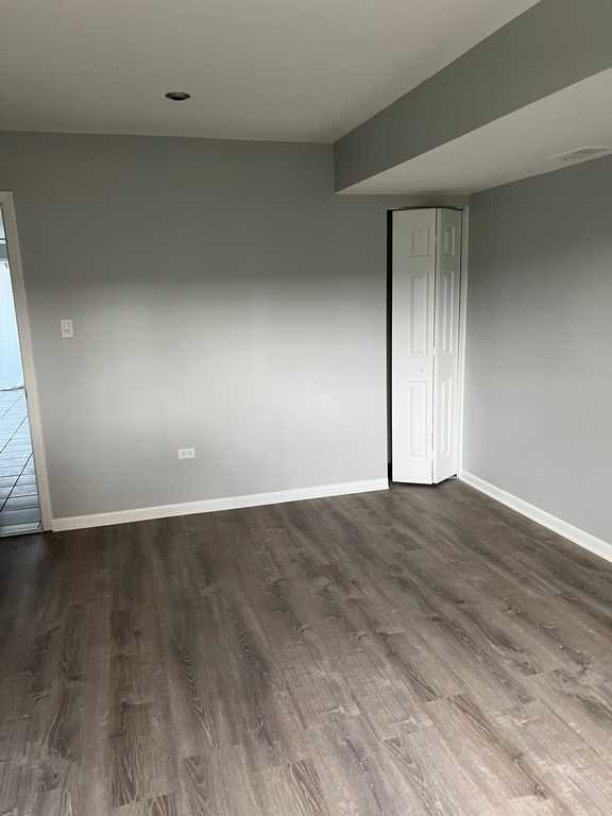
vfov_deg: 67.3
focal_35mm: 26
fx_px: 613
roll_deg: +2.8
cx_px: 306
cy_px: 408
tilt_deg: -10.3
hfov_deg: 53.1
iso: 125
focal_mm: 5.7
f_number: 1.5
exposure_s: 1/62
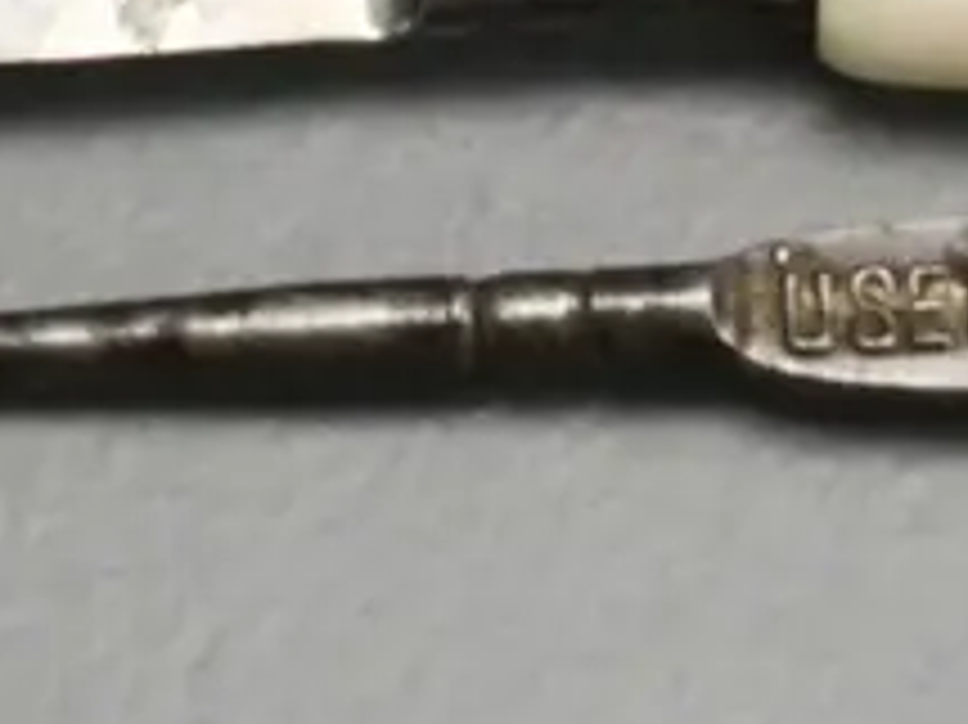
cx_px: 662
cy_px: -751
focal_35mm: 238
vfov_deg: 6.1
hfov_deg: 8.3
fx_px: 6652
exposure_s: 1/100
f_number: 6.3
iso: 3200
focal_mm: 25
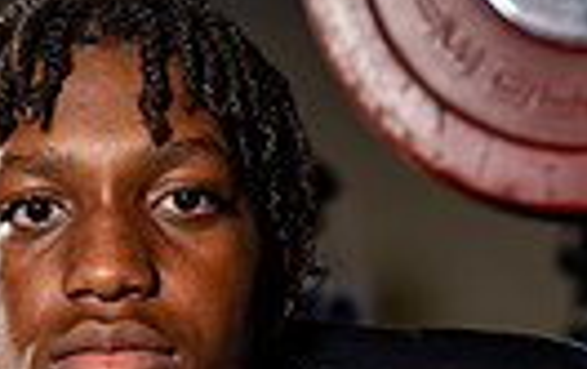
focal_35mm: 215
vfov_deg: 5.9
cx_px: 62
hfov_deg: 9.7
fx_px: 3445
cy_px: 894
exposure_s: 1/250
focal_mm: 62
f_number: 4.5
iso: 100
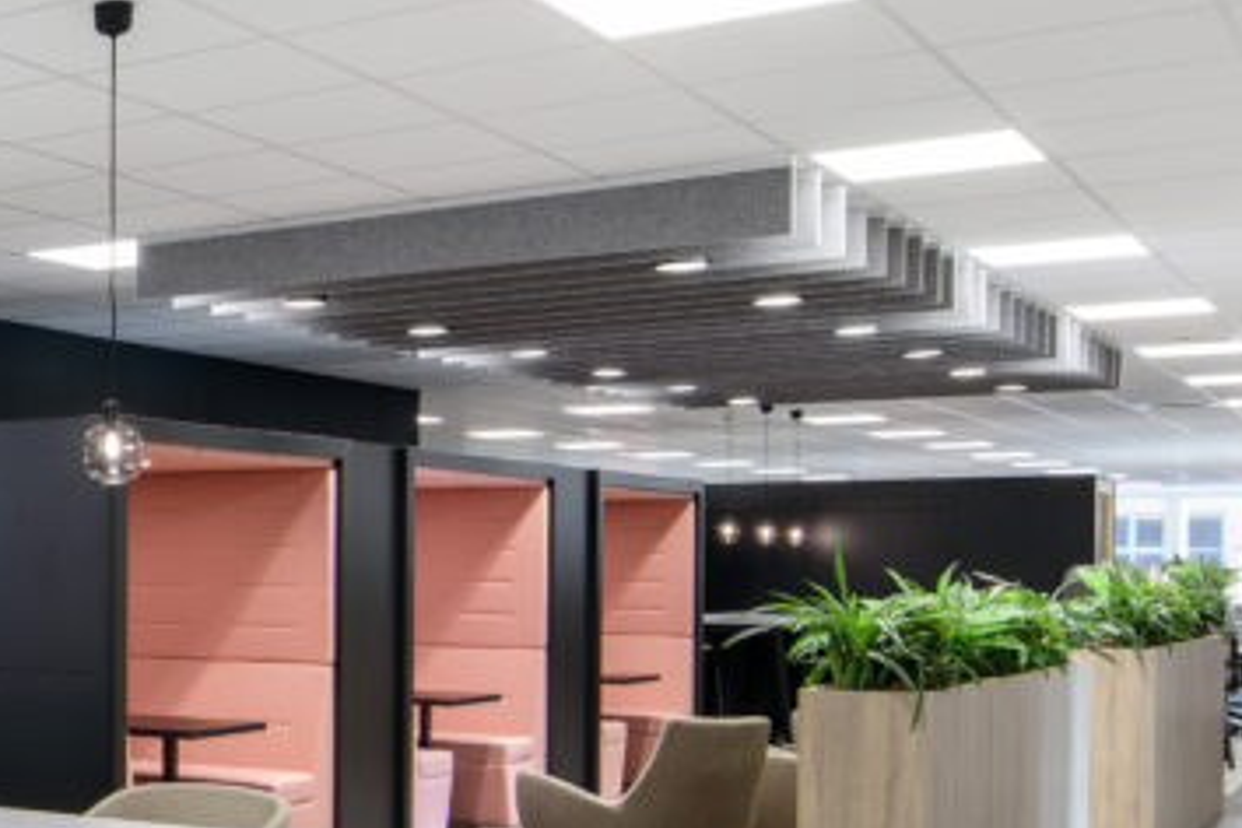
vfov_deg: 24.1
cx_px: -242
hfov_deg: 30.8
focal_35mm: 55
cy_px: 714
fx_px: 1897
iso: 160
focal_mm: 19
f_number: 10
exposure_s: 1/1.67
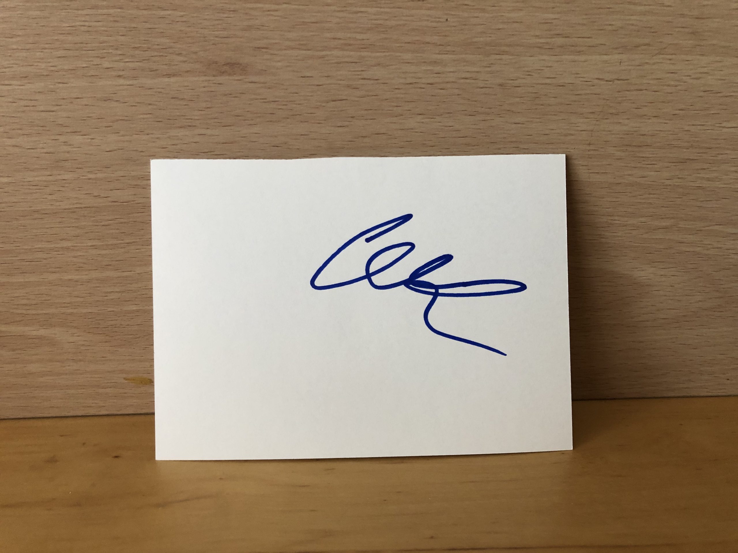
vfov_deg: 49.7
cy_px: 276
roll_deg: +0.4
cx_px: 369
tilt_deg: -19.4
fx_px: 597
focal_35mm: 28
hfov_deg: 63.4
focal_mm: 3.99
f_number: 1.8
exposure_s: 1/15
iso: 80
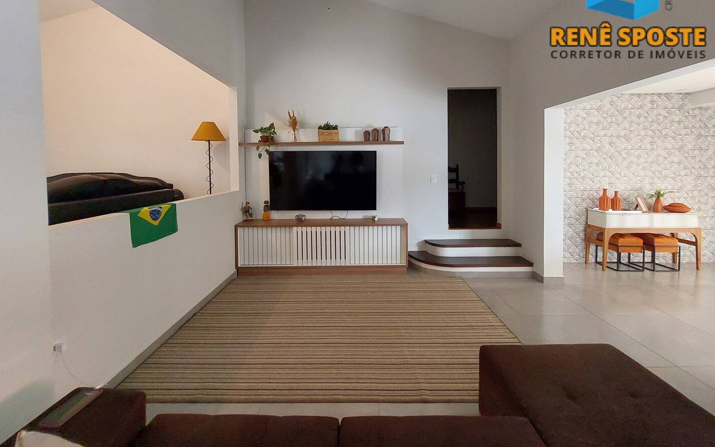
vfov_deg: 77.8
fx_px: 273
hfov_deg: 105.3
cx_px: 362
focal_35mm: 14
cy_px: 179
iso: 400
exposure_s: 1/24
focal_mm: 1.74
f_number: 2.2
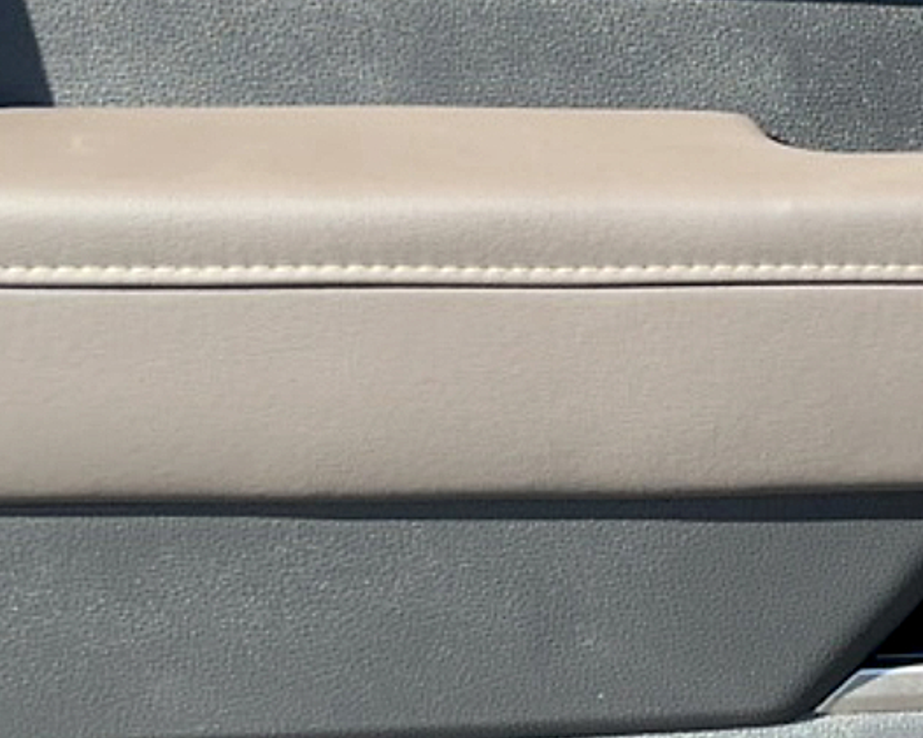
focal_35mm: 89
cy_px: 335
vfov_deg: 17.3
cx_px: 1204
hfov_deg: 19.8
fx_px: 2432
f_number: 1.8
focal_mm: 3
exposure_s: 1/270
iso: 25
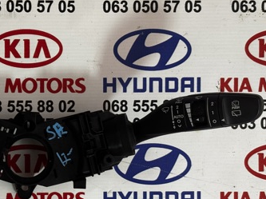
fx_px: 768
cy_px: 132
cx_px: 43
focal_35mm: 100
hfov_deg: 19.4
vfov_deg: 14.7
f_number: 1.6
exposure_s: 1/33
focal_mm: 5.96
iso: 125
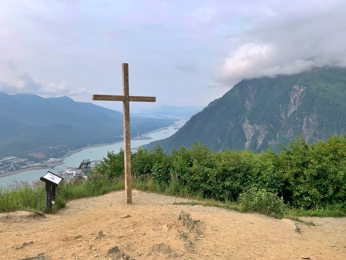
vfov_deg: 53.1
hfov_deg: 67.3
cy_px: 130
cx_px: 173
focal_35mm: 26
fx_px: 260
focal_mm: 4.25
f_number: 1.8
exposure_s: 1/2915
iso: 25
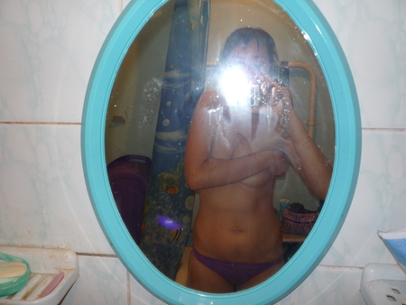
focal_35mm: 30
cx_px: 203
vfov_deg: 46.8
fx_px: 352
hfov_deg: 59.9
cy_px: 152
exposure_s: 1/30
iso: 100
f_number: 3.3
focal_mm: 5.2
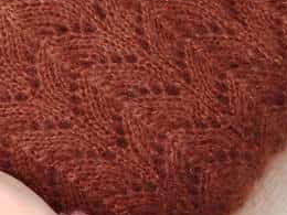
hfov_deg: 12.2
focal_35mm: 159
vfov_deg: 9.3
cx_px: -44
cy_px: 56
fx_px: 1318
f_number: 2
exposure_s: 1/100
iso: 584
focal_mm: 8.16
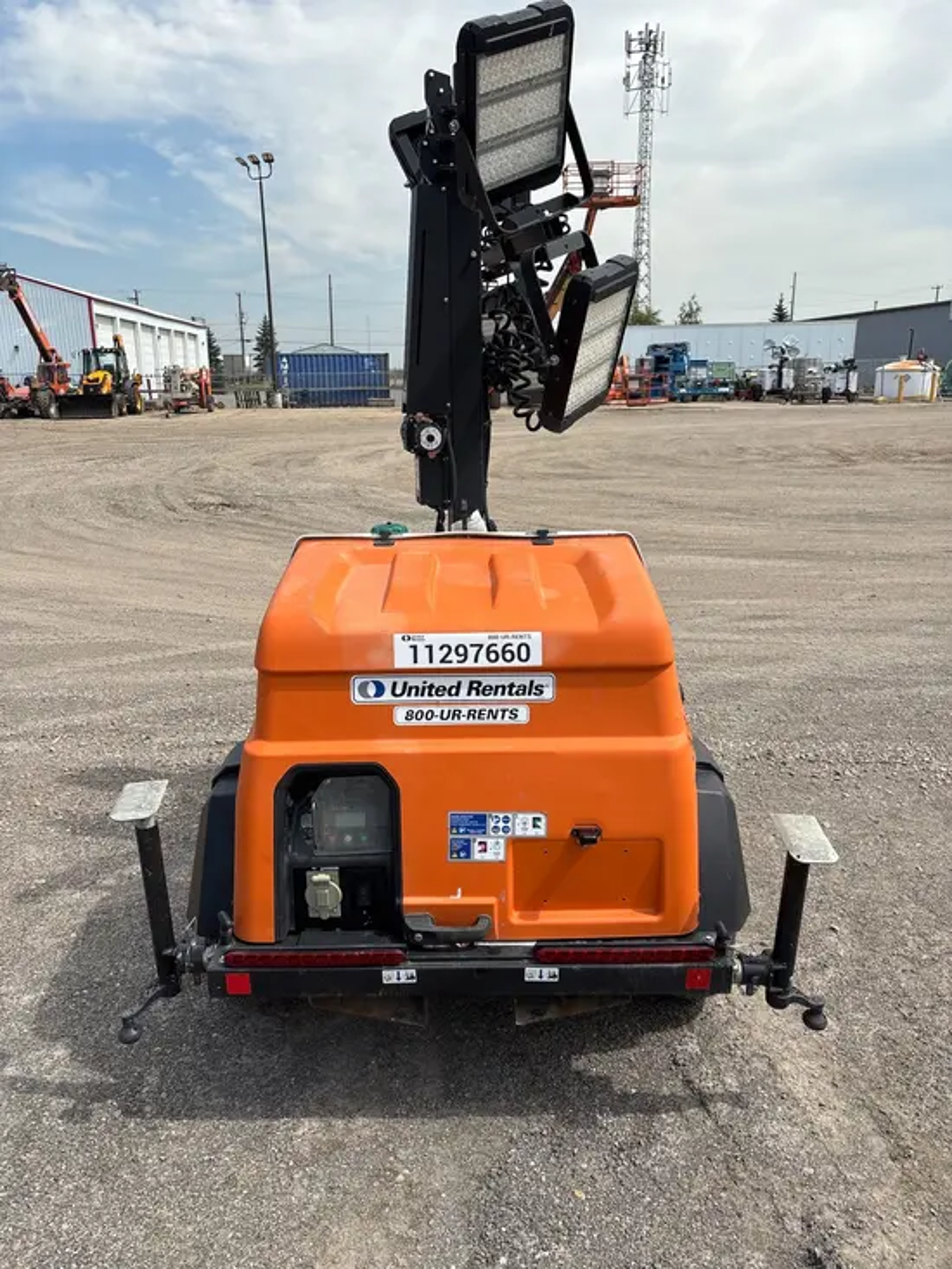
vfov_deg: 67.3
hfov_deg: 53.1
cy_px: 634
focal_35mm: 26
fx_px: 953
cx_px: 476
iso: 50
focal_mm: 5.96
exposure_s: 1/2857
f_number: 1.6
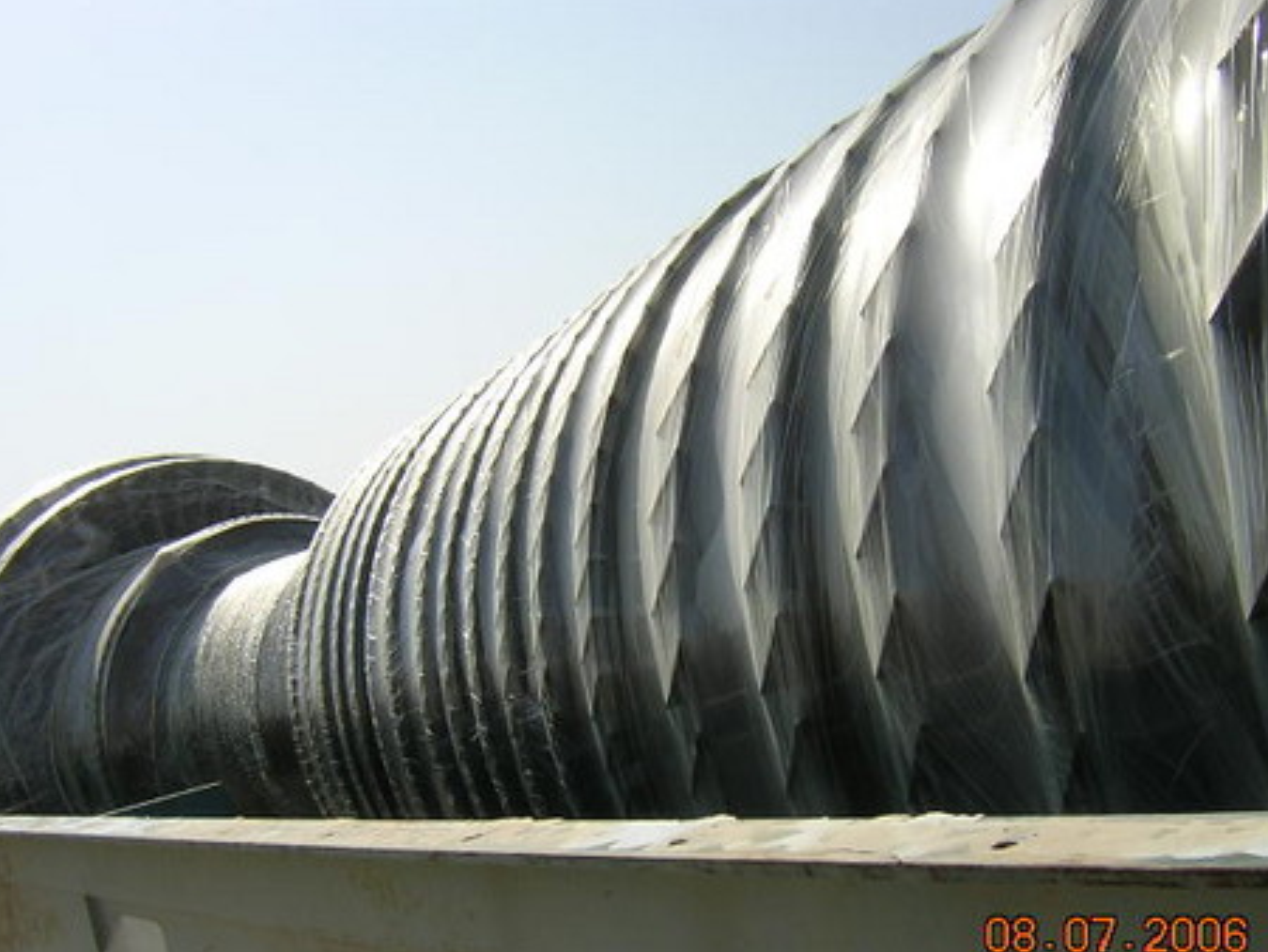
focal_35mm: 40
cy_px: 517
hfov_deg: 46.8
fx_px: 1466
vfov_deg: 36.0
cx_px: 637
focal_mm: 4.7
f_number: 5.2
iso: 100
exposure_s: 1/632
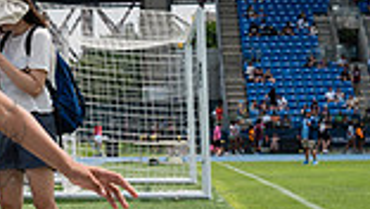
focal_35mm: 160
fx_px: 1571
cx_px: -106
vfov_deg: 7.6
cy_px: 94
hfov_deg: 13.0
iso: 100
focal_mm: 35
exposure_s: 1/800
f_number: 5
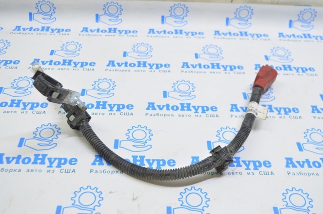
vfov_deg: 30.8
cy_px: 107
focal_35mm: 44
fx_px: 390
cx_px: 162
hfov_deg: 45.0
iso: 400
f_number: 5.6
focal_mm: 29
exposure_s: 1/20
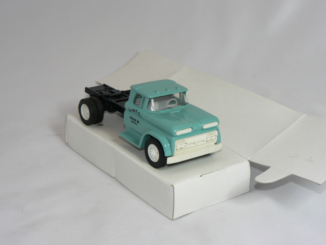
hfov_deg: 29.4
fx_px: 622
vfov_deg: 22.3
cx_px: 163
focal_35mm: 66
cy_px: 122
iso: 80
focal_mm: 11
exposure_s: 1/60
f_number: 3.2
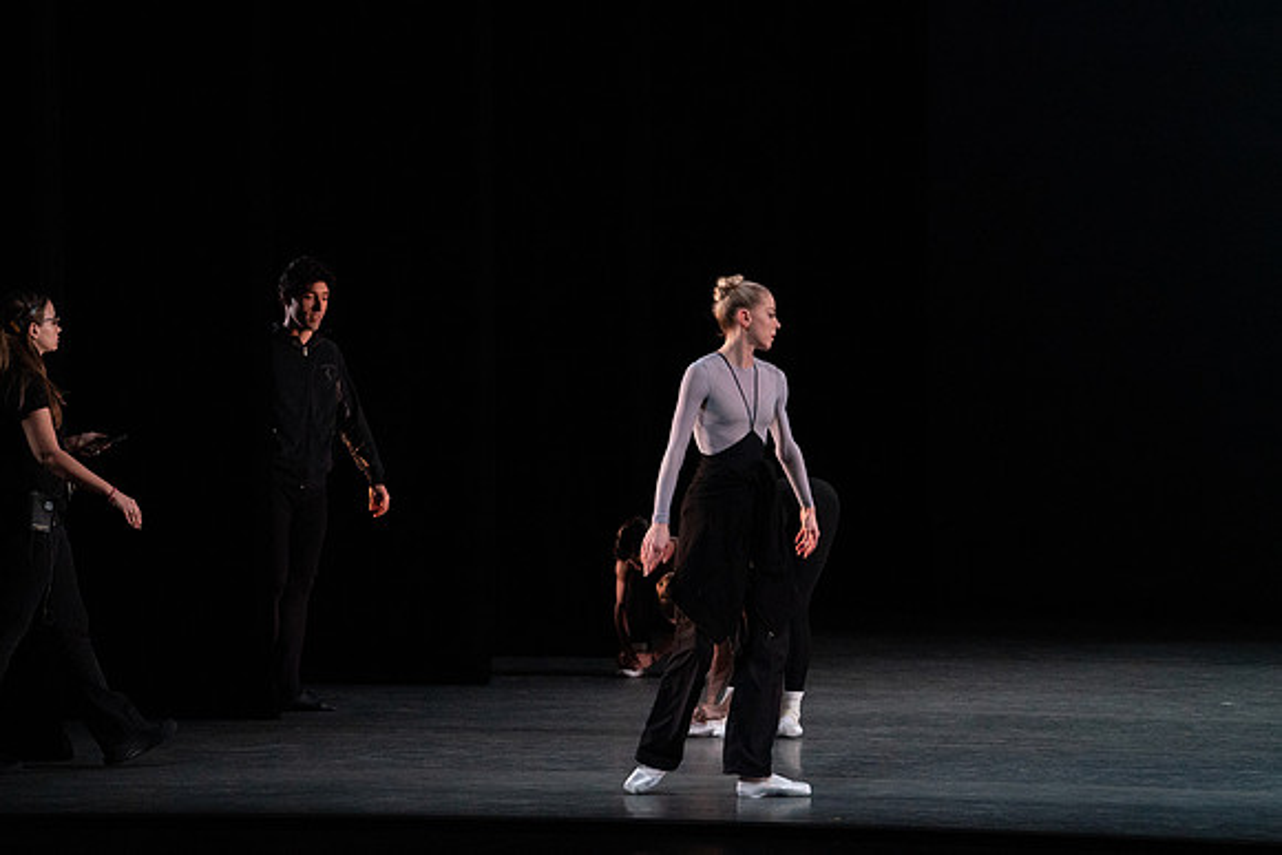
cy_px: 428
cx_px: 641
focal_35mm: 200
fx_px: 7124
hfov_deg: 10.3
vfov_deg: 6.9
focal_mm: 200
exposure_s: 1/500
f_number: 8
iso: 12800
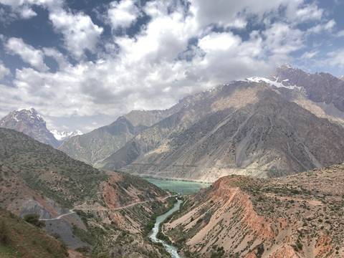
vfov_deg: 49.7
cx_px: 172
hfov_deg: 63.4
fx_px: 278
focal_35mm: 28
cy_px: 129
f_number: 1.8
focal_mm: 3.99
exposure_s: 1/1499
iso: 20
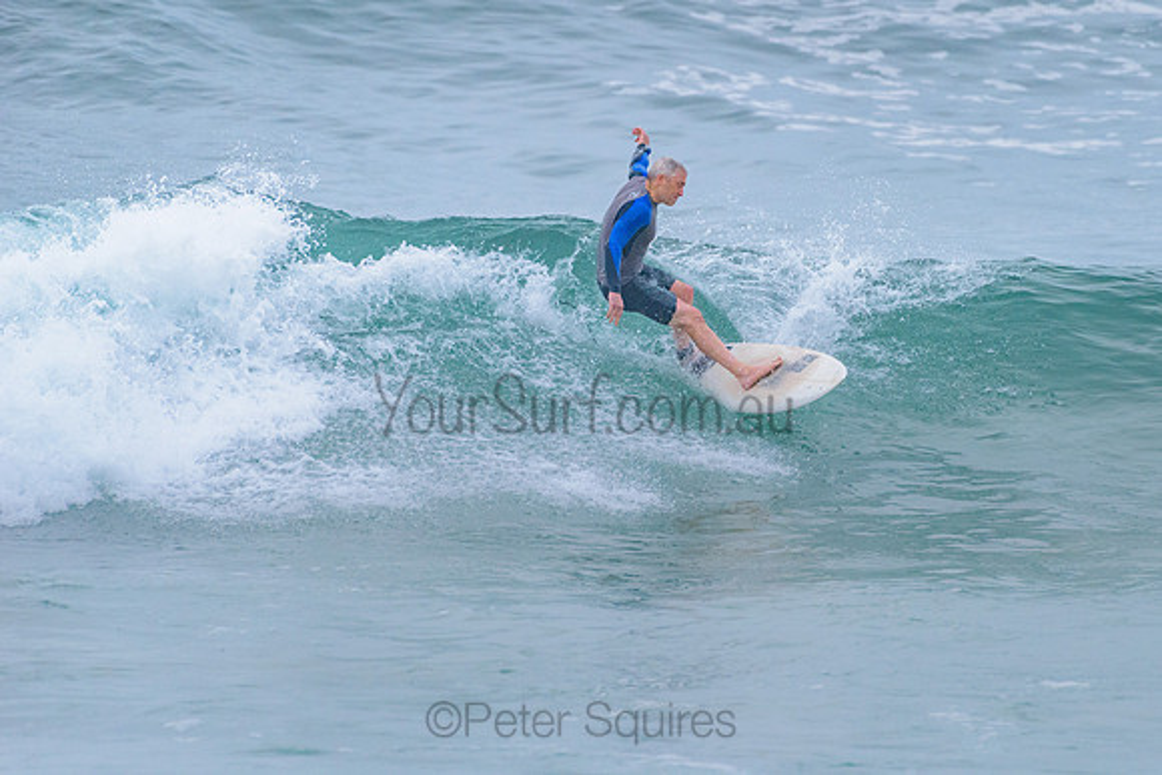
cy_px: 301
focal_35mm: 612
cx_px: 711
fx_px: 19756
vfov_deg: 2.2
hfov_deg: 3.4
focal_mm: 500
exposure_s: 1/2000
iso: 2000
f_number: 5.6
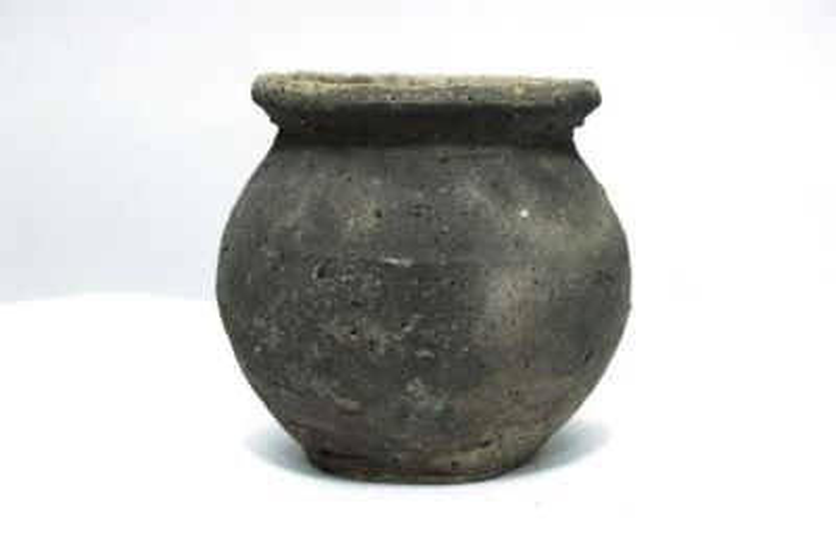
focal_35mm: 75
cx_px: 418
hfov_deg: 27.0
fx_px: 1742
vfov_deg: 18.2
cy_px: 279
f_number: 9
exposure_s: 1
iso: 400
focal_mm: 50
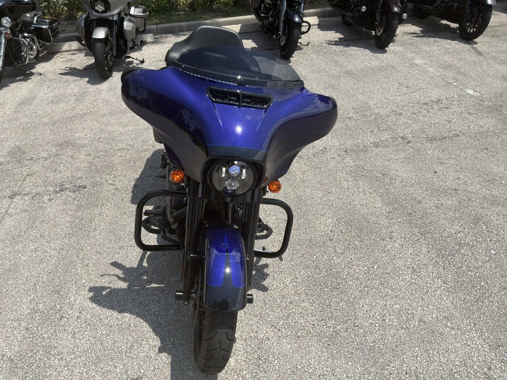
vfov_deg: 49.7
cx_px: 254
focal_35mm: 28
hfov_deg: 63.4
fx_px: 410
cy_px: 190
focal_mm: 3
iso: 25
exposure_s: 1/2538
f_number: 1.8
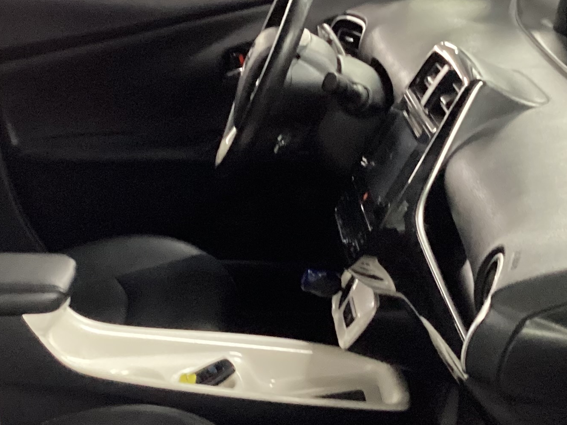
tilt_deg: -26.0
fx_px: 1245
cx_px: 181
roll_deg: +2.3
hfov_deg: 25.5
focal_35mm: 76
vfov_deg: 19.2
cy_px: 356
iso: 640
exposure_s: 1/30
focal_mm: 3.3
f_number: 2.4
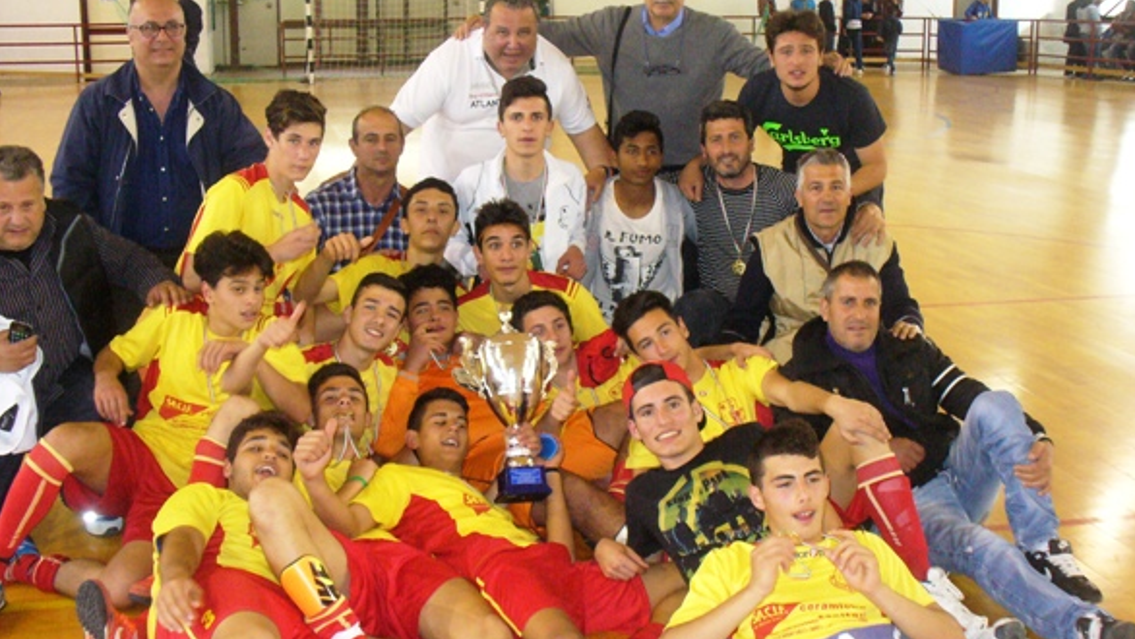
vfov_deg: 26.0
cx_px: 568
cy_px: 320
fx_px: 1385
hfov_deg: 44.6
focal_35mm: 46
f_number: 2.9
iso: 400
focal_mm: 7
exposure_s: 1/60
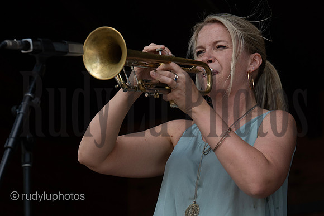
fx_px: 1890
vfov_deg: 6.5
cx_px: 162
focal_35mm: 210
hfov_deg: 9.8
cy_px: 108
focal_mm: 140
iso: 800
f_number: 5.6
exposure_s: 1/1250
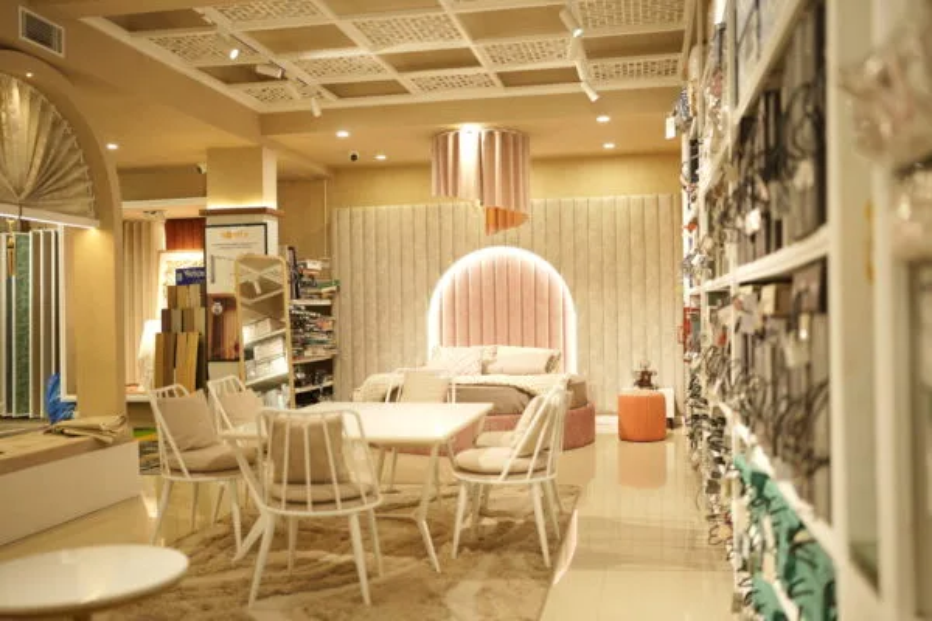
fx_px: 906
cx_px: 466
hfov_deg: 54.4
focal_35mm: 35
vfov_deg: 37.9
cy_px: 310
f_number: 1.6
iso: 200
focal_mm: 35
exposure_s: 1/100
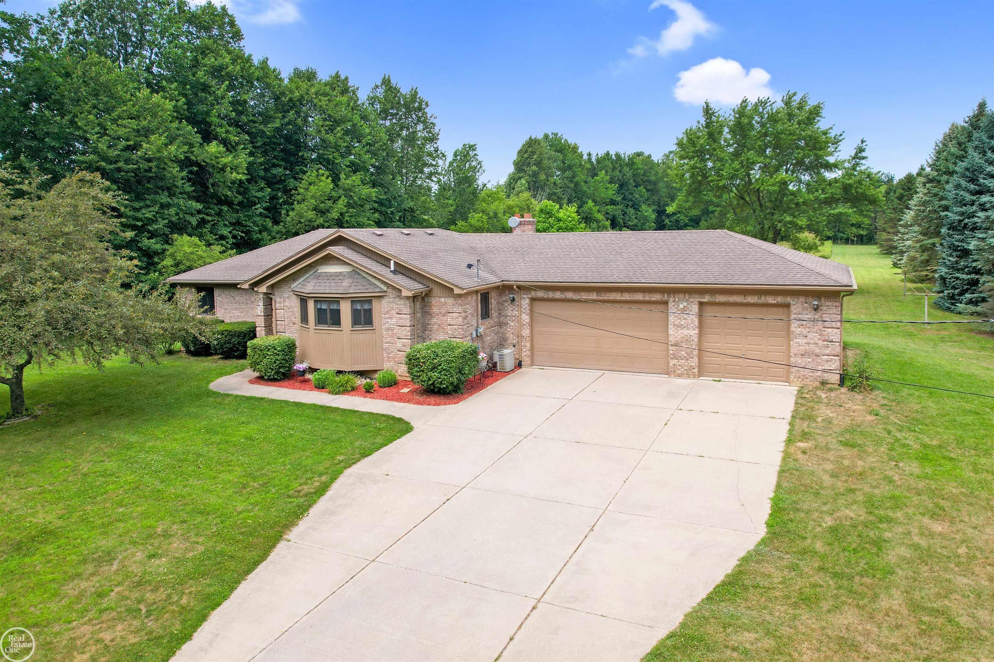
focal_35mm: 22
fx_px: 607
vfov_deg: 57.2
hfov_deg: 78.6
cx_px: 497
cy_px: 331
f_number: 2.8
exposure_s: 1/90
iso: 100
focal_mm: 8.38
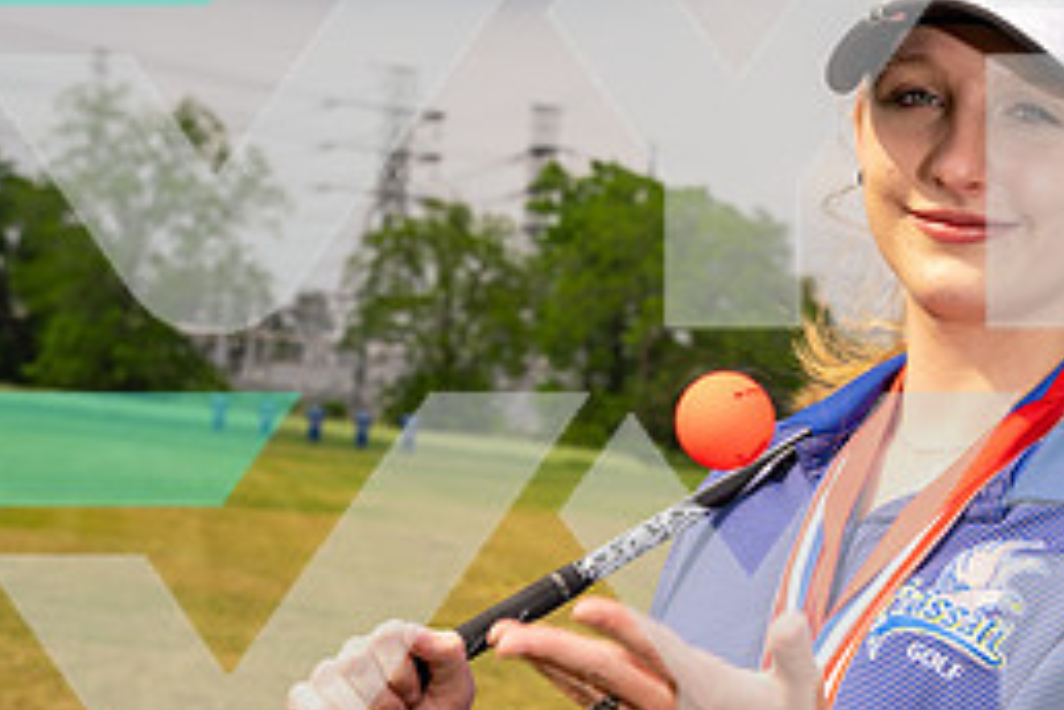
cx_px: 920
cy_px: 613
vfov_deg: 11.5
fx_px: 3517
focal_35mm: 119
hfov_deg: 17.0
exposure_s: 1/250
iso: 100
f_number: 8
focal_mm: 53
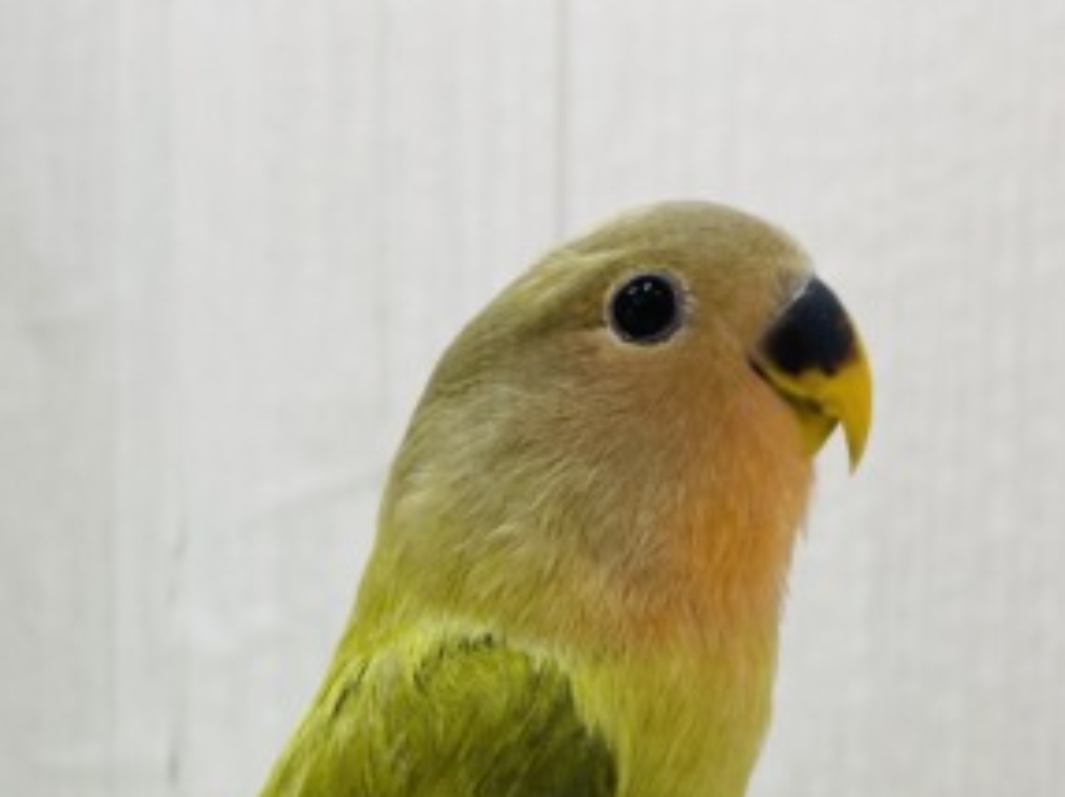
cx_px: 492
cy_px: 838
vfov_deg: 24.6
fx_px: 1721
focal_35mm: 56
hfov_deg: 34.4
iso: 64
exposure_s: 1/100
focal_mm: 4.25
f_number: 1.8
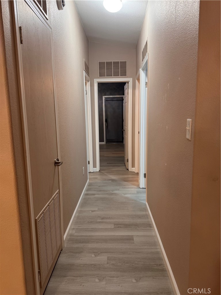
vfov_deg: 71.6
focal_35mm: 24
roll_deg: +1.7
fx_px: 204
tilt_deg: -9.5
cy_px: 148
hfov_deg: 56.8
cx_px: 110
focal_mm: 6.76
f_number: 1.78
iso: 200
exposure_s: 1/60
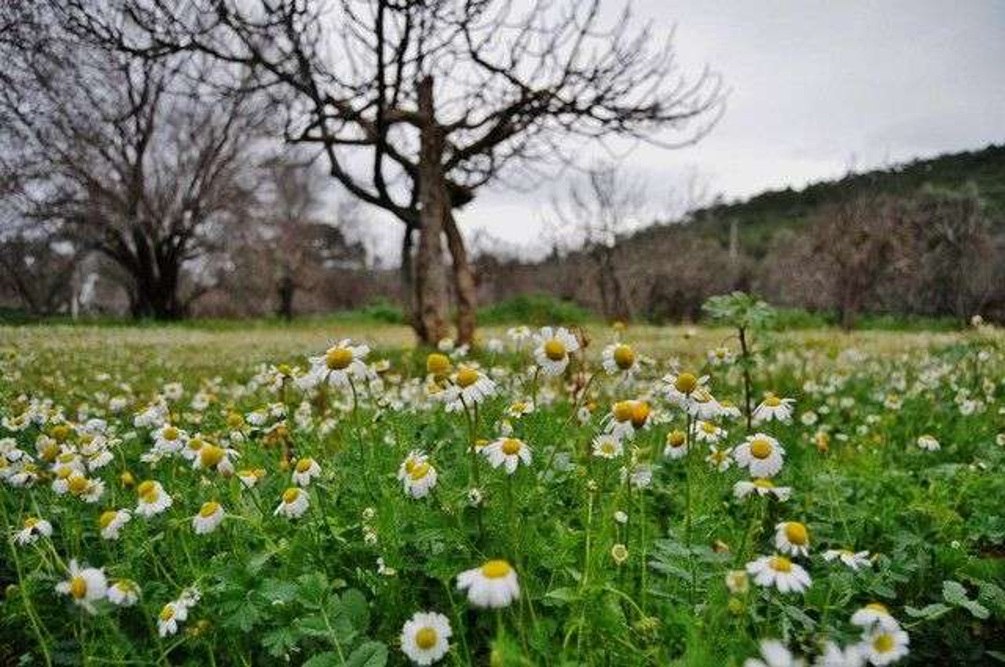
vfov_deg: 47.8
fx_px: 753
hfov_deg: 67.4
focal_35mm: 27
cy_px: 334
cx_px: 502
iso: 640
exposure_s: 1/1250
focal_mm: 18
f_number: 3.5
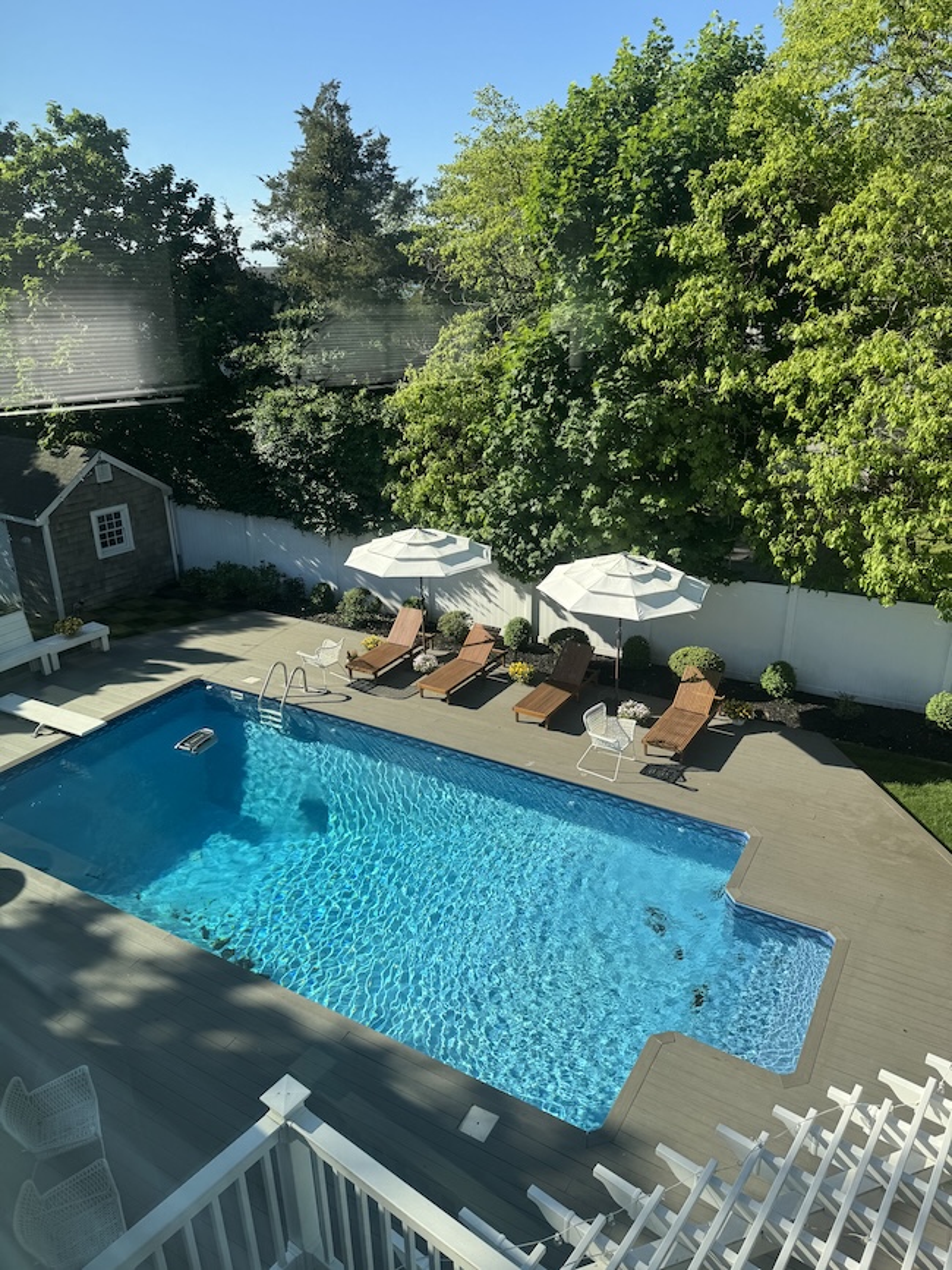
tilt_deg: -21.7
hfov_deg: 56.8
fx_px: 880
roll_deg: +0.1
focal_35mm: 24
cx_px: 476
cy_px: 635
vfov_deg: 71.6
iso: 80
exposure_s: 1/2041
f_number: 1.78
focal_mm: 6.76
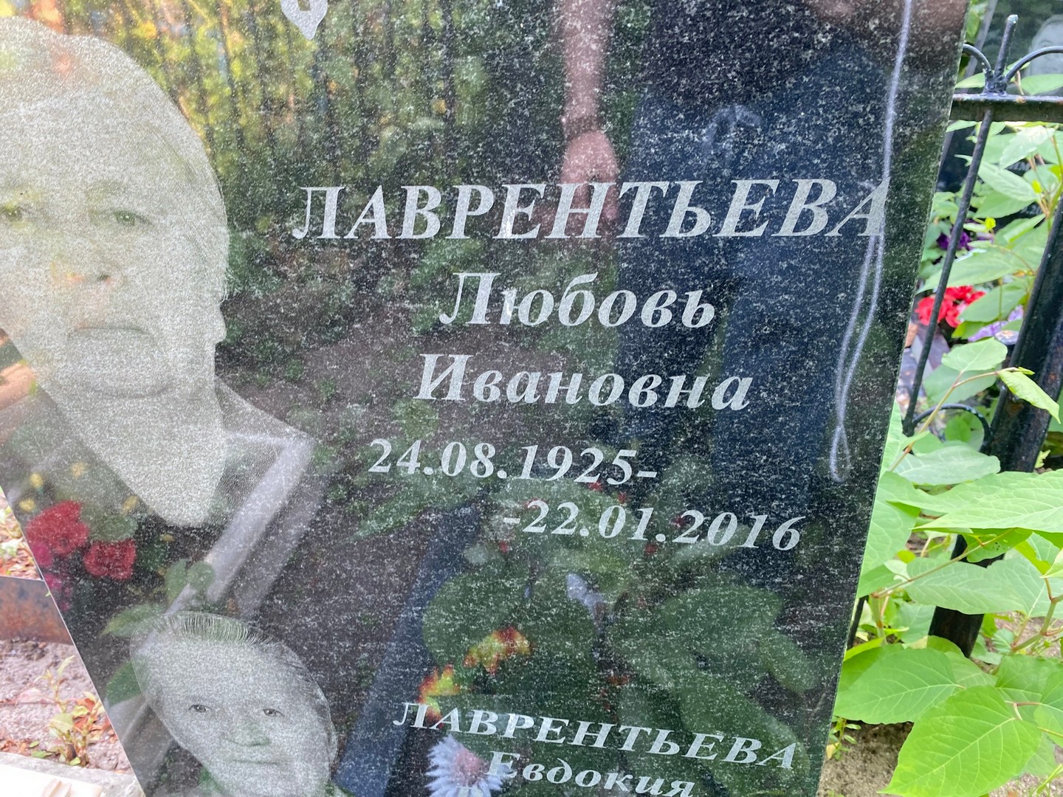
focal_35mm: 26
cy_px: 398
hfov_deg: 67.3
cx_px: 532
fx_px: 798
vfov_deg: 53.1
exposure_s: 1/121
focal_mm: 4.25
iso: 125
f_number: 1.8
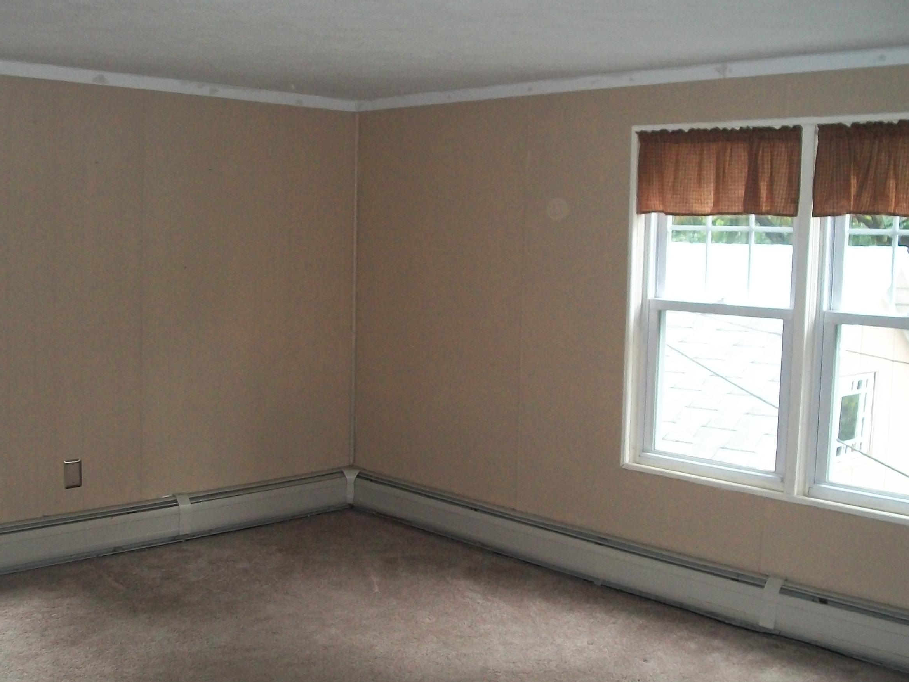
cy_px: 360
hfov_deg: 45.8
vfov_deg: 35.1
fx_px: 1077
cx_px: 443
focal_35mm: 41
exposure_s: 1/30
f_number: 2.9
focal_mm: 5.7
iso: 240
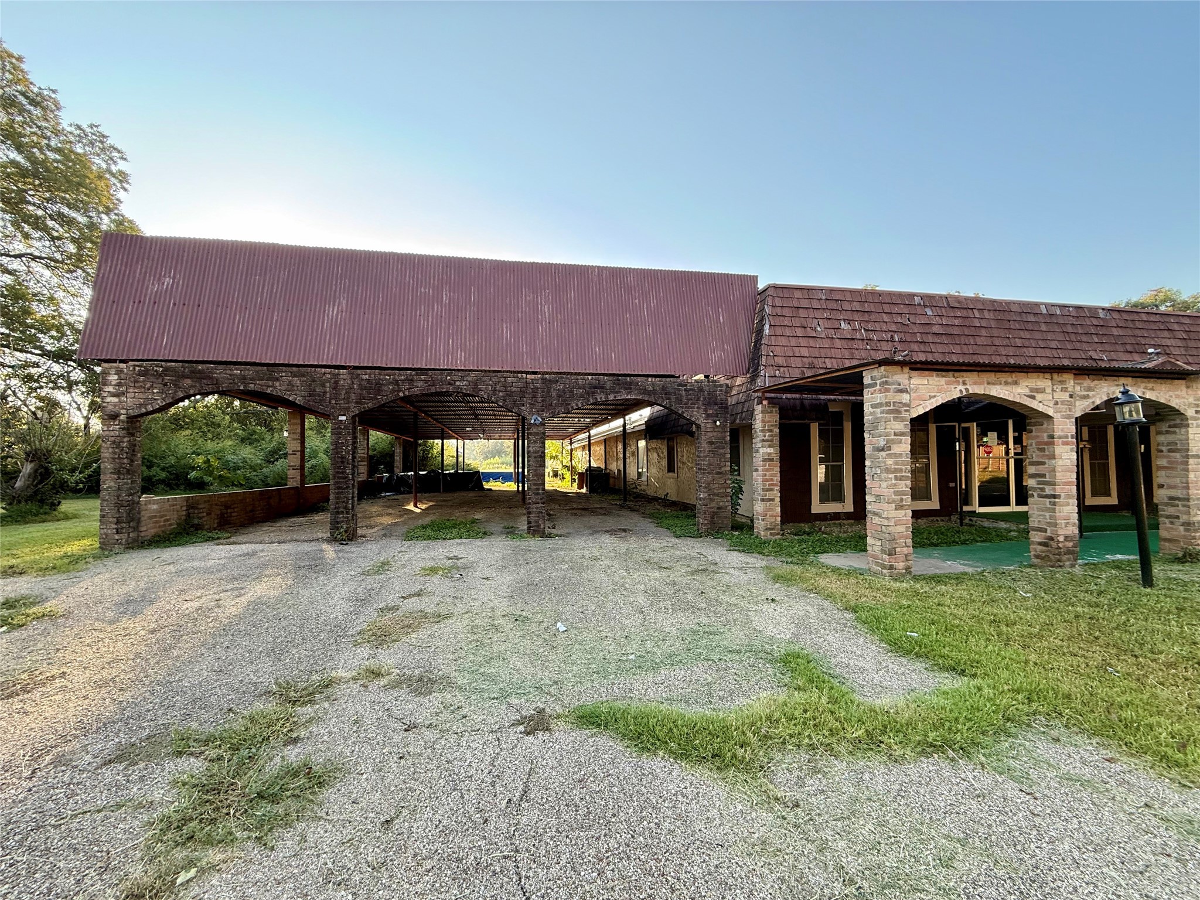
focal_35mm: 14
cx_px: 600
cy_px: 450
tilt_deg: +1.8
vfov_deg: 85.7
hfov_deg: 102.1
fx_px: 485
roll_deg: +0.0
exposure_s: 1/145
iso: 64
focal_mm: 2.22
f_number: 2.2
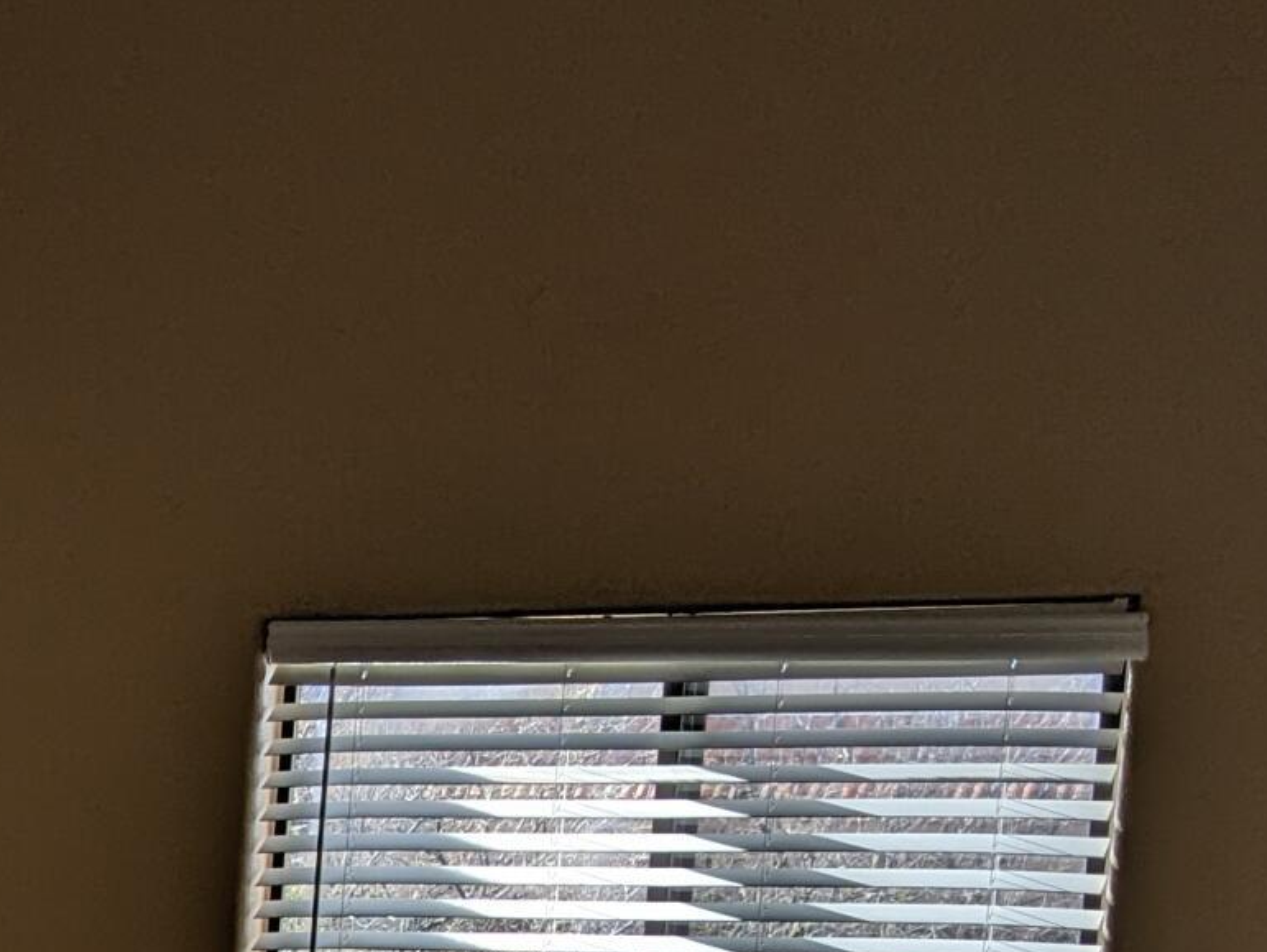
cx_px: -504
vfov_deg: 13.1
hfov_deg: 17.3
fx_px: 3845
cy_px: 1532
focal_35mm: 105
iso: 43
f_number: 1.73
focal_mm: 4.38
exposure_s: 1/522
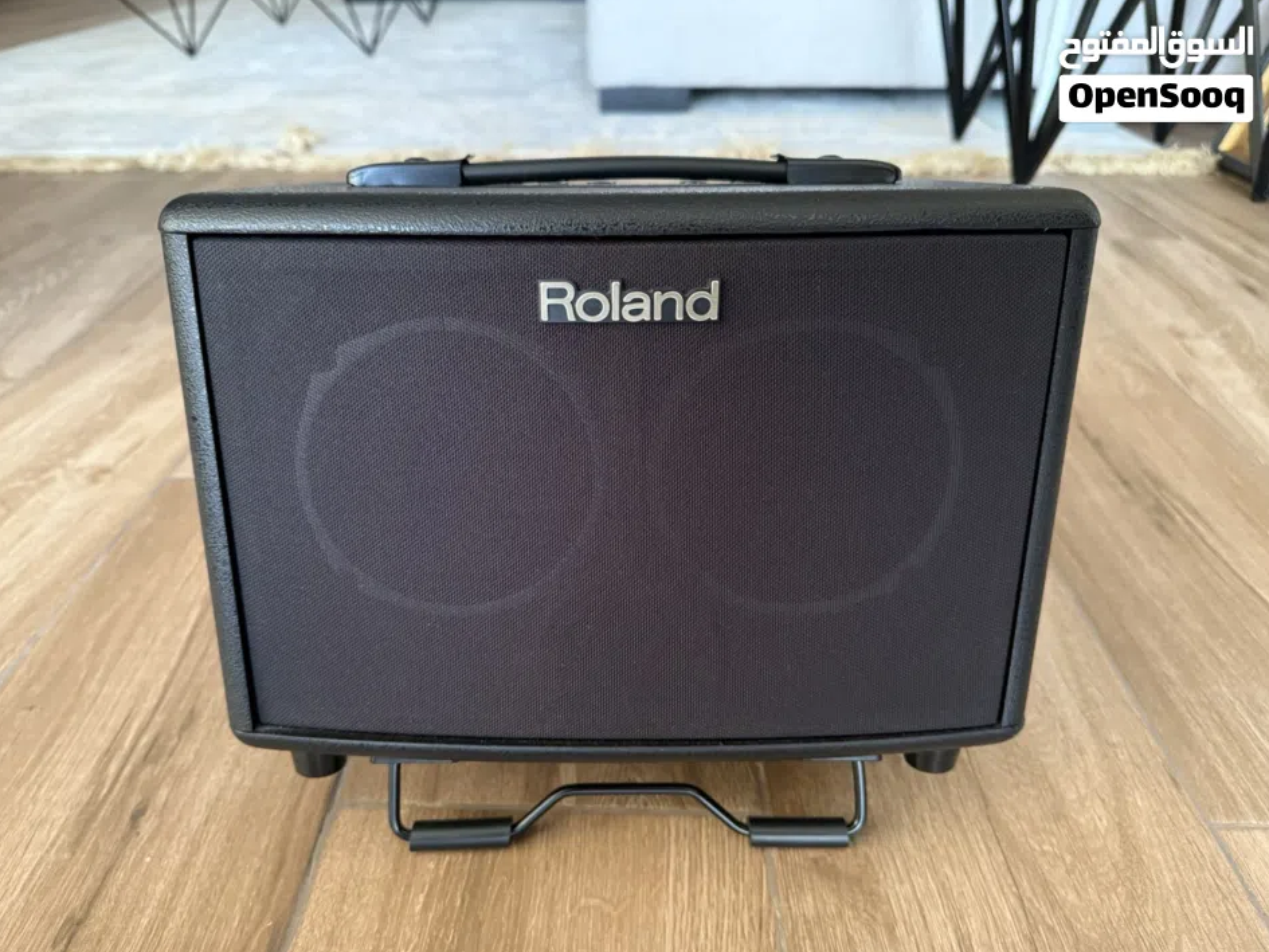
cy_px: 509
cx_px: 599
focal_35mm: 26
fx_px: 953
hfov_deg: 67.2
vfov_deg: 53.0
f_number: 1.78
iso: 800
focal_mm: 6.76
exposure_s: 1/60
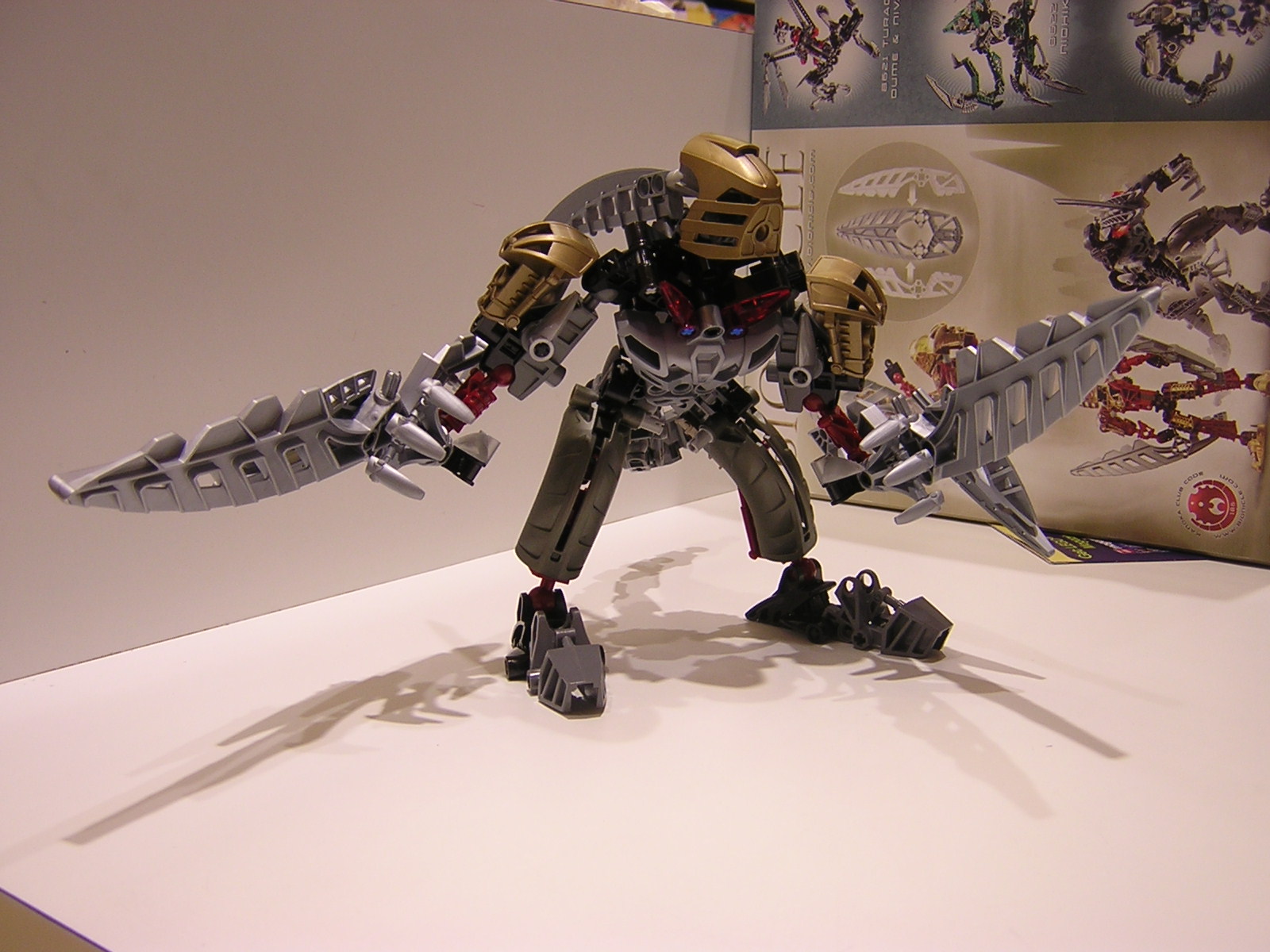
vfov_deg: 39.7
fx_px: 1321
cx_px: 635
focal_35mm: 36
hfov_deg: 51.4
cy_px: 476
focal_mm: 4.7
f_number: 2.6
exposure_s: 1/60.8
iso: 100
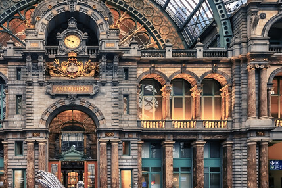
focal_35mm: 21
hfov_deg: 75.4
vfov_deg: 58.8
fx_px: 164
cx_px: 71
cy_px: 71
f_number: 4.5
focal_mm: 12
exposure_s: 1/40
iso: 200
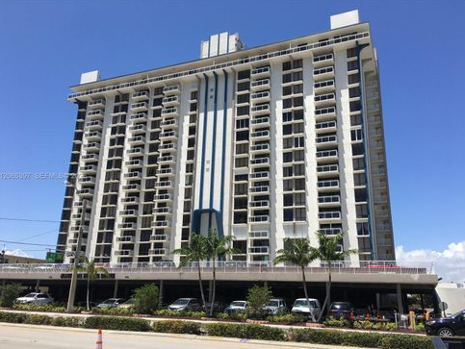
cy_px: 176
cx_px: 234
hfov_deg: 59.9
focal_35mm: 30
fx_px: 403
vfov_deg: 46.9
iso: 25
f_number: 2.2
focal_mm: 4.15
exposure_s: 1/2024
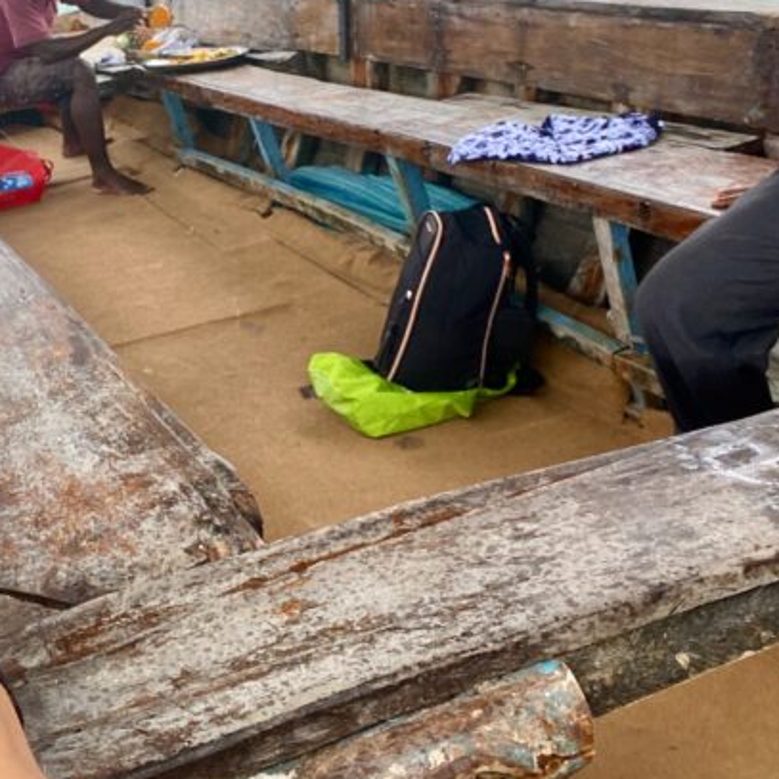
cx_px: 247
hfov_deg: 33.7
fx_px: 1273
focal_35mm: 50
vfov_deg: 33.4
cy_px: 199
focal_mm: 2.71
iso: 25
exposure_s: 1/403
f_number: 2.2
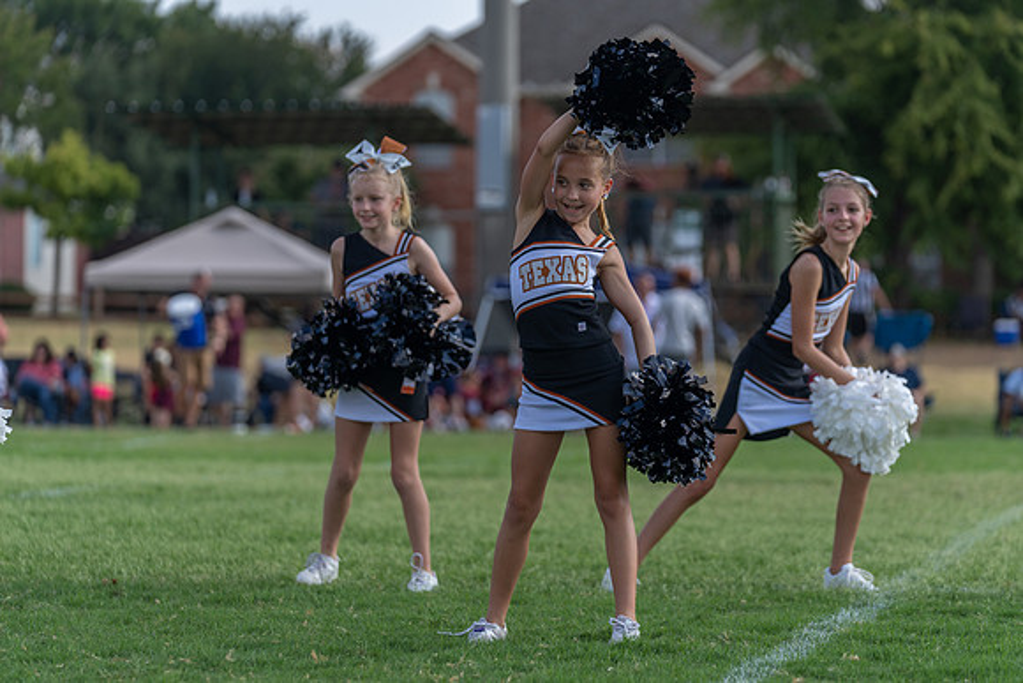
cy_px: 342
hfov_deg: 13.2
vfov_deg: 8.9
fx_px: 4405
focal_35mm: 155
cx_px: 512
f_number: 3.5
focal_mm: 155
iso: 125
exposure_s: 1/1000
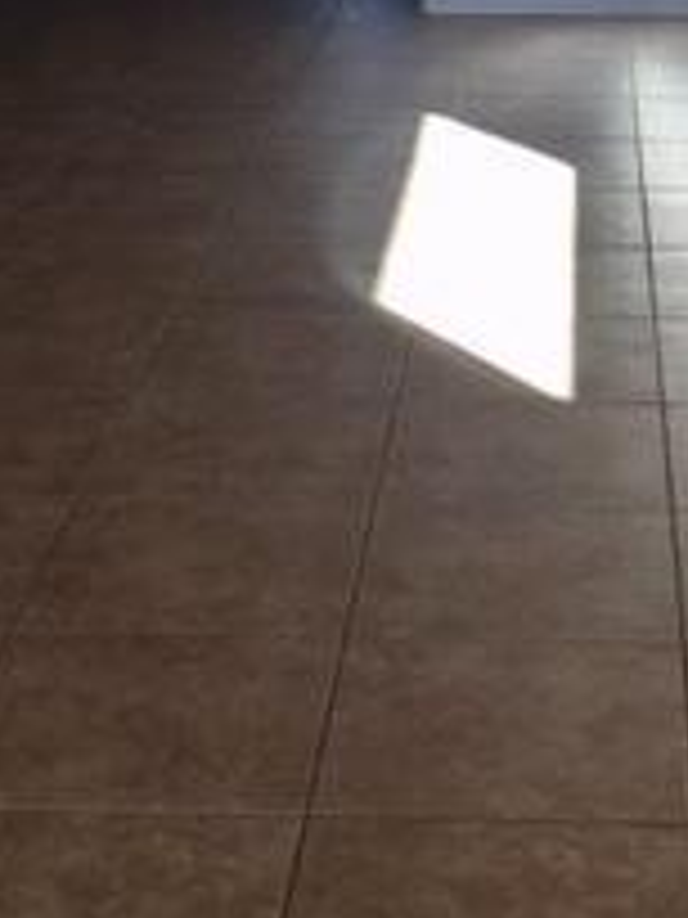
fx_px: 2412
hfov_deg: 16.2
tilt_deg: -4.2
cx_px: 486
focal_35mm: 91
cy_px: -297
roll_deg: +0.3
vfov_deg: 19.7
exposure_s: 1/60
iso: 25
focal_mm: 4.15
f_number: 2.2
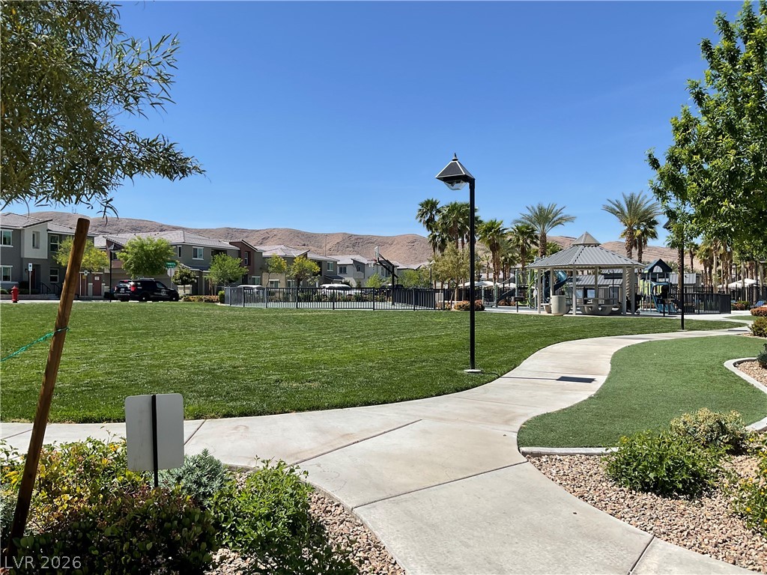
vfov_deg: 48.2
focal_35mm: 29
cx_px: 384
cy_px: 288
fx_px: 643
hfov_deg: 61.7
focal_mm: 3
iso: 16
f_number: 1.8
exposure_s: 1/2427
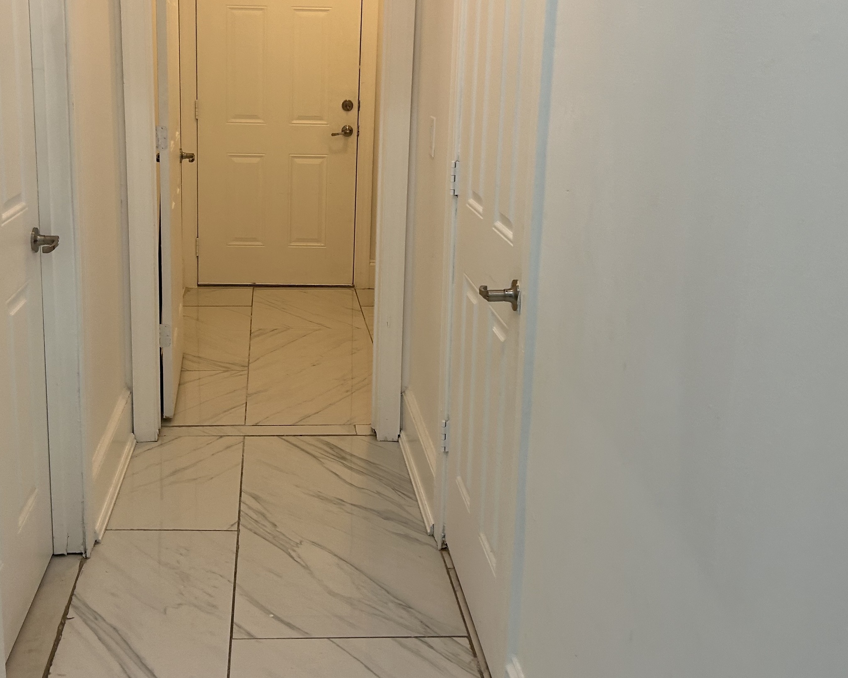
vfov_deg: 38.8
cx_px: 302
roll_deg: +1.0
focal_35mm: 38
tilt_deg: -8.1
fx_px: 954
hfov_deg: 47.4
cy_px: 238
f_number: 1.5
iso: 80
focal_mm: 5.7
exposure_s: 1/60
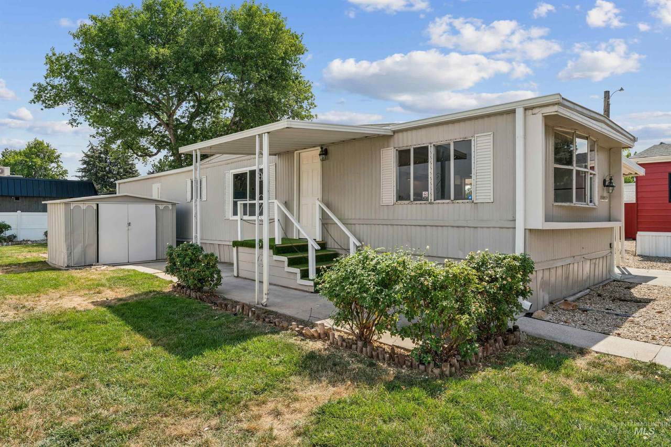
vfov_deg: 56.3
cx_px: 336
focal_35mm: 22
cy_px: 224
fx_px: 417
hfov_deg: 77.6
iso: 400
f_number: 13
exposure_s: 1/200
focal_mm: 22.4
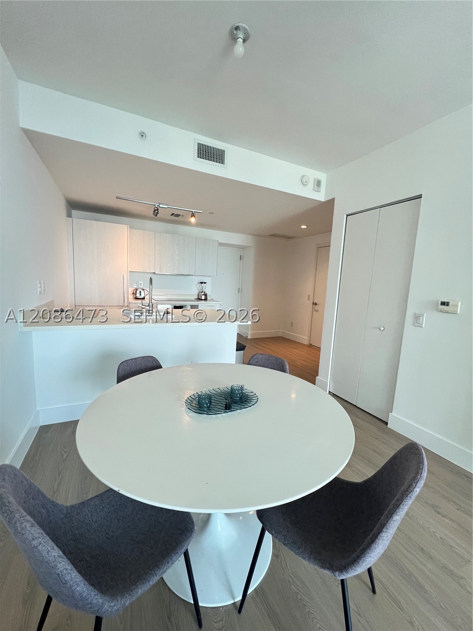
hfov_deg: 89.9
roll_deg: -1.7
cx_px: 236
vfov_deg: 106.2
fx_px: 237
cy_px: 316
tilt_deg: -5.9
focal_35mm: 13
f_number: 1.8
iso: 200
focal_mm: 1.57
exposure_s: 1/120
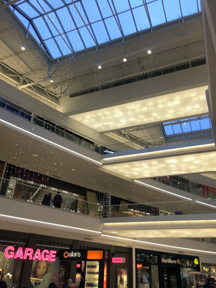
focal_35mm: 29
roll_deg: -2.0
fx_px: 241
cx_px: 108
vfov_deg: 61.7
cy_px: 144
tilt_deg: +30.7
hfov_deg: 48.2
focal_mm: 4.15
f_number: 2.2
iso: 32
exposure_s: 1/60
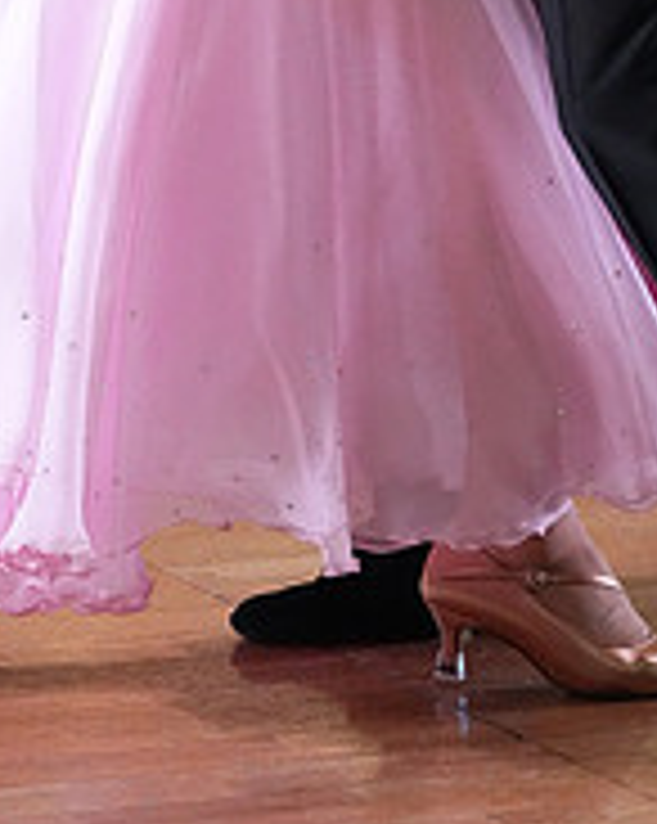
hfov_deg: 3.8
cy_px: -401
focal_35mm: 402
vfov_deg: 4.8
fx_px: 9787
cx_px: 277
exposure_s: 1/400
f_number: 5.6
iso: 10000
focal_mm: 135
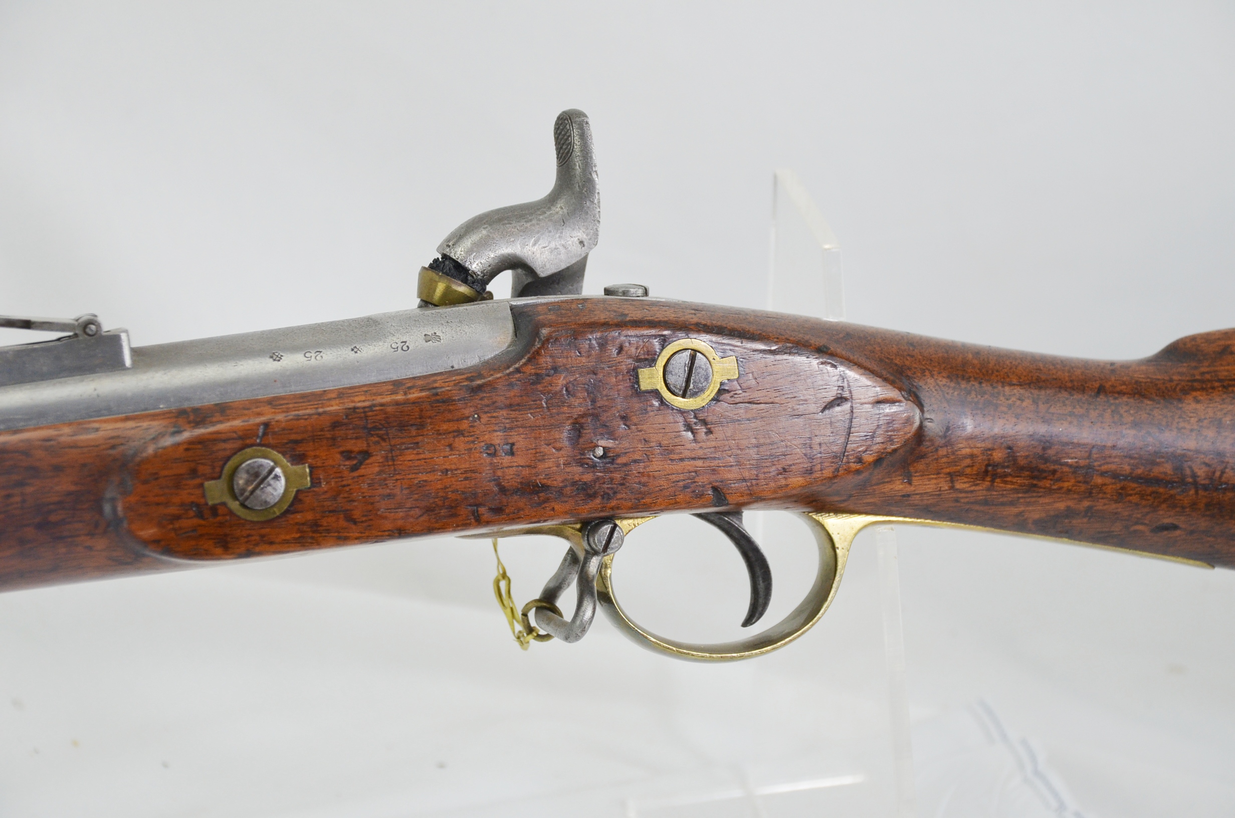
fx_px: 3389
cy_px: 409
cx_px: 618
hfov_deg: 20.7
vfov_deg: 13.8
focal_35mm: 99
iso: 720
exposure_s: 1/250
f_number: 5.3
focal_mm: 66
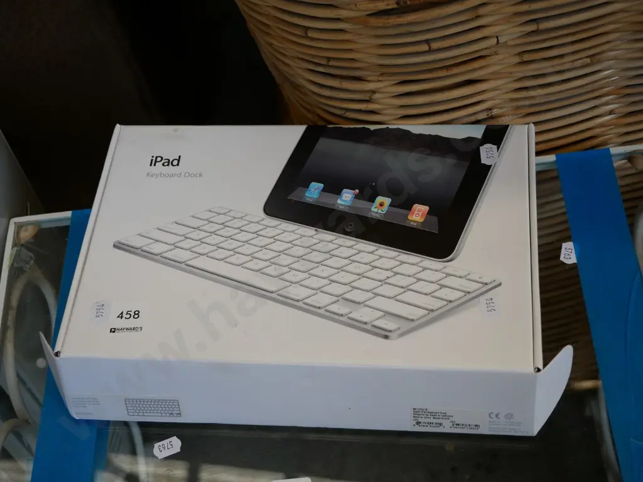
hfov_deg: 38.2
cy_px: 241
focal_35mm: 50
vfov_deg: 29.1
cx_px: 322
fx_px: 929
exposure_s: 1/60
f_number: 4.5
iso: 250
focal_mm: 25
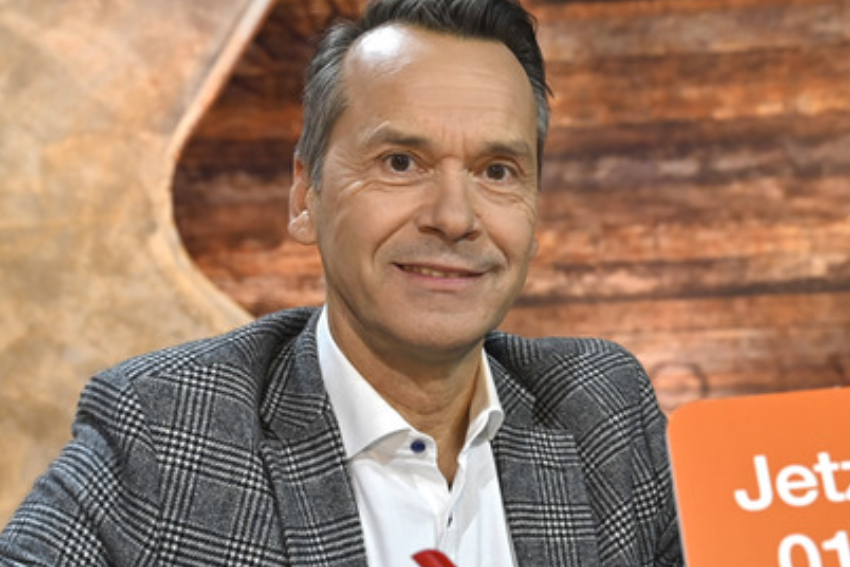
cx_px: 428
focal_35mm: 37
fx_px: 874
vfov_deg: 35.9
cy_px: 262
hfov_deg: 51.9
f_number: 4
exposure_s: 1/200
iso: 800
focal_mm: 33
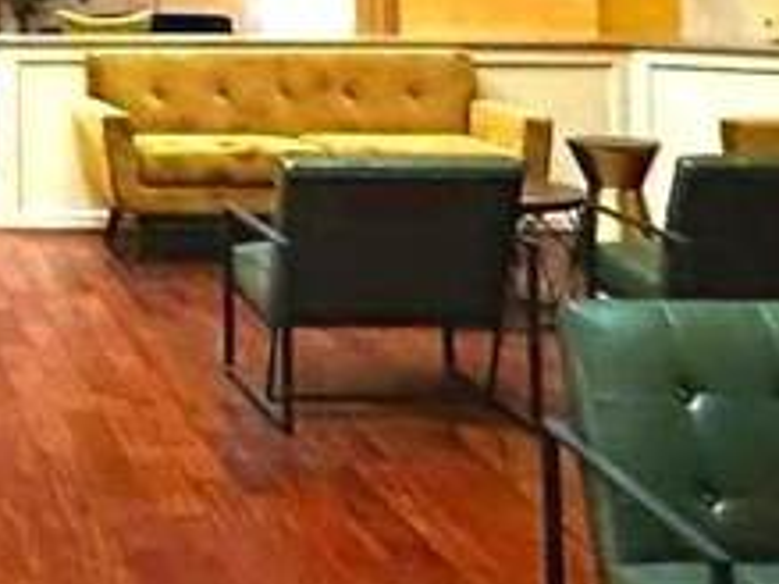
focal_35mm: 82
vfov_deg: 16.6
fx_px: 1844
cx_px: -157
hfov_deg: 22.0
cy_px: -242
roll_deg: +0.0
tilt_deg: +5.2
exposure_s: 1/30
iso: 1250
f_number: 2.2
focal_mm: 2.22
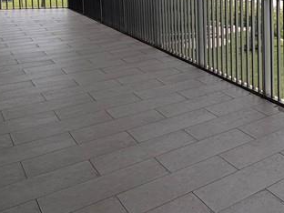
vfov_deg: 28.3
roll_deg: -0.3
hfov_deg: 29.9
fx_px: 377
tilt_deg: -3.5
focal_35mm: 46
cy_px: -27
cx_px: 396
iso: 32
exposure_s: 1/770
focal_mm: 2.22
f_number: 2.2
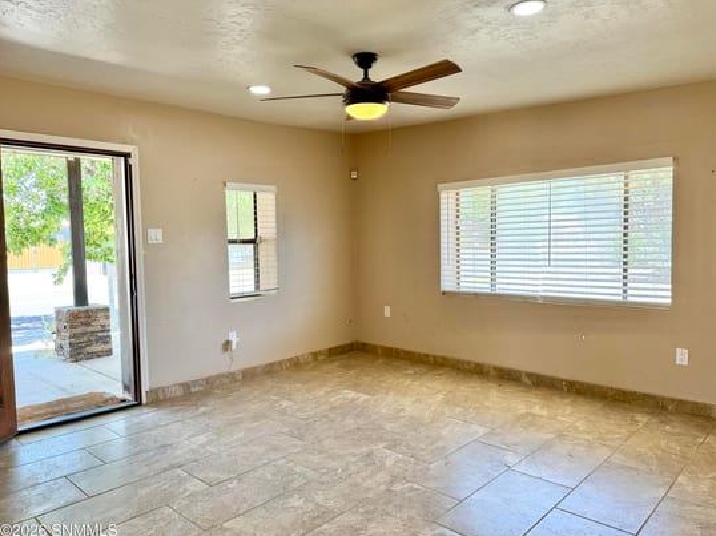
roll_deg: +0.8
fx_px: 517
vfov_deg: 54.8
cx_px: 371
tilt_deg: -4.3
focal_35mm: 25
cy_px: 277
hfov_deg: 69.4
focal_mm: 6.76
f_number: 1.78
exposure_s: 1/172
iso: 80
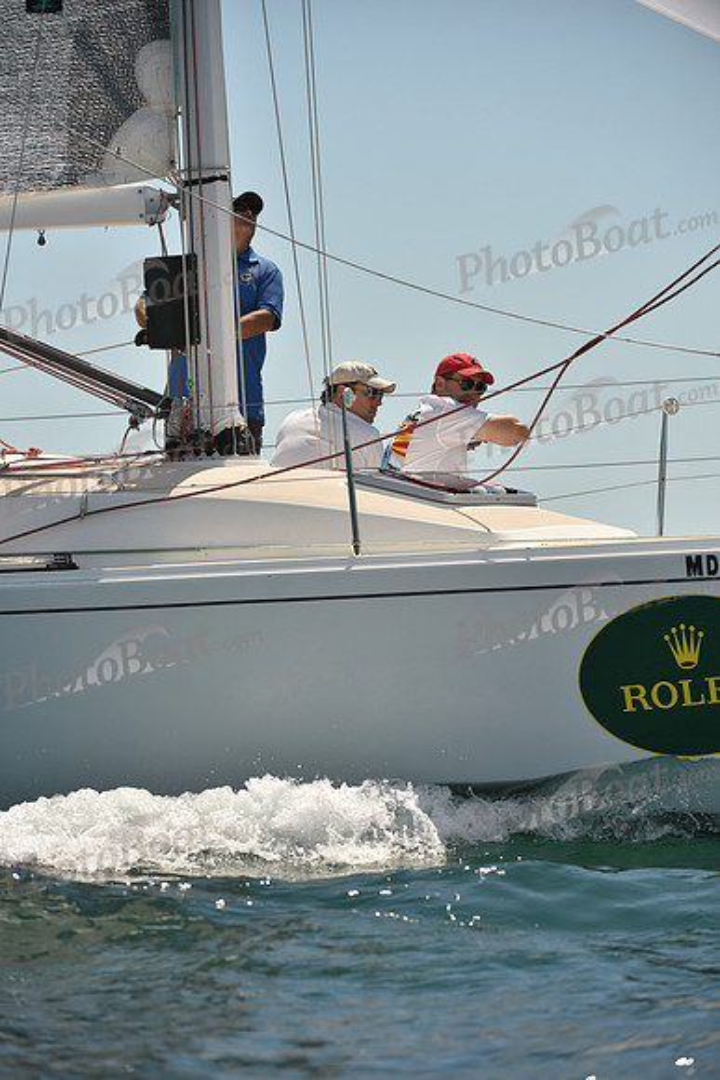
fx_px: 5996
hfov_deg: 6.9
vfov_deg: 10.3
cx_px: 360
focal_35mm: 200
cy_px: 540
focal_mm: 200
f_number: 5
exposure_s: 1/2500
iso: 250
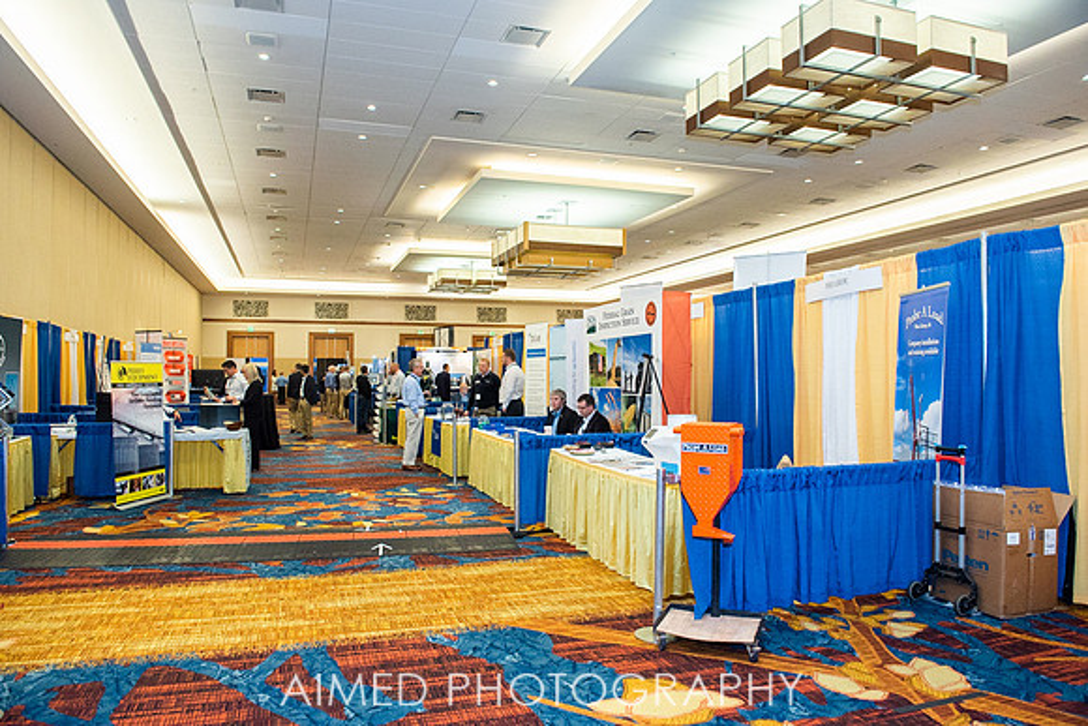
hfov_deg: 72.3
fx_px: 745
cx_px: 544
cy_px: 363
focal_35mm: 25
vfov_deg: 52.0
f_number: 4
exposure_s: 1/200
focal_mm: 24
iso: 1250
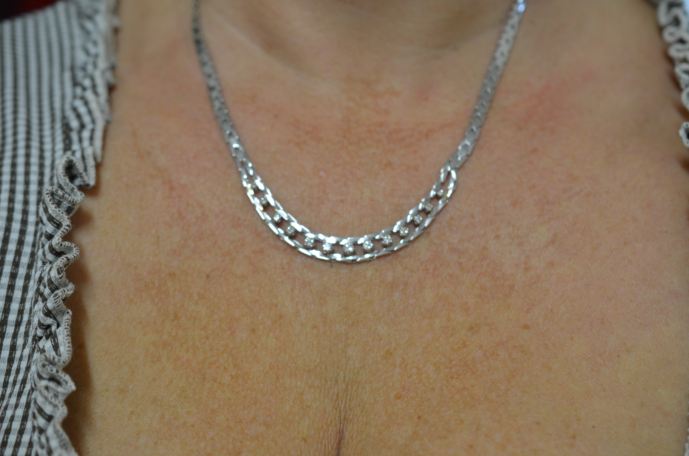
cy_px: 228
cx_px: 344
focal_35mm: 60
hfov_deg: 33.5
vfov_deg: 22.5
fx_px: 1146
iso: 400
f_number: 4
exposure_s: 1/60
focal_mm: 40
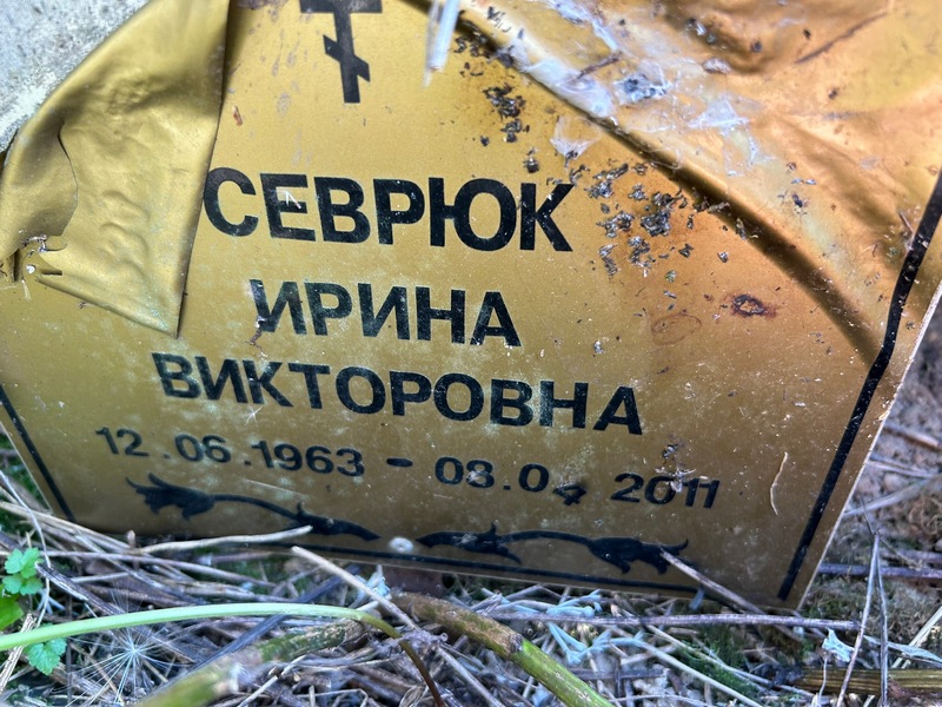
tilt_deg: -47.2
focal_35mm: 26
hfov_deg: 67.3
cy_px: 354
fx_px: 708
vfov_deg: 53.1
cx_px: 471
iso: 100
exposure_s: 1/121
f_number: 1.5
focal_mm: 5.7
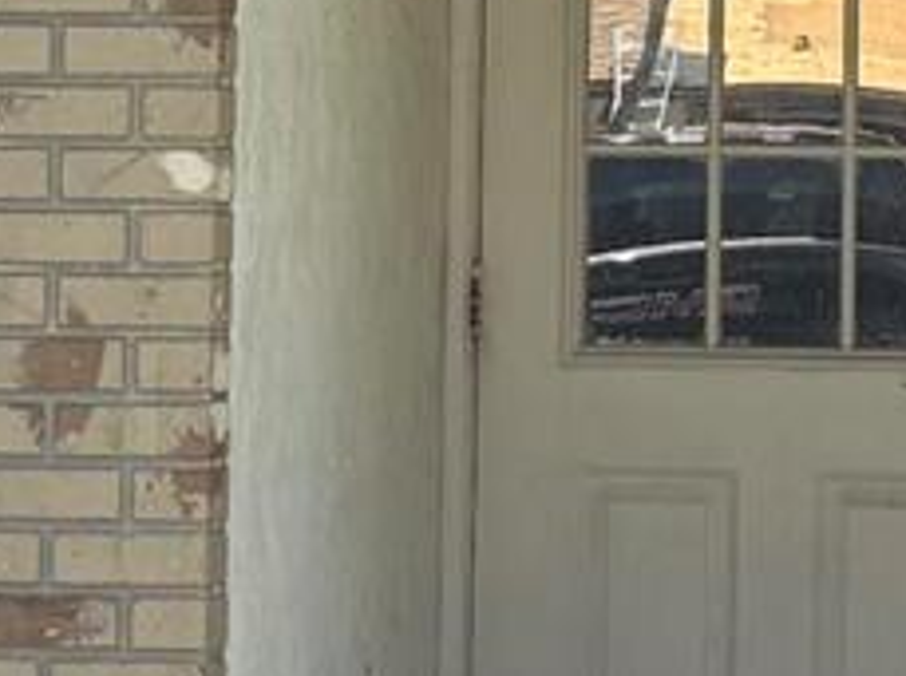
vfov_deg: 8.8
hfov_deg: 11.8
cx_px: 673
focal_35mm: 168
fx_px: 4390
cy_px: 36
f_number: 1.78
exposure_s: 1/2611
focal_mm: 6.76
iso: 80
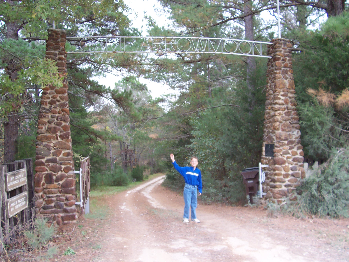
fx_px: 373
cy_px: 131
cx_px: 174
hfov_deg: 50.1
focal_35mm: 37
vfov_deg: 38.7
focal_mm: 5.6
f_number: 2.8
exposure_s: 1/60
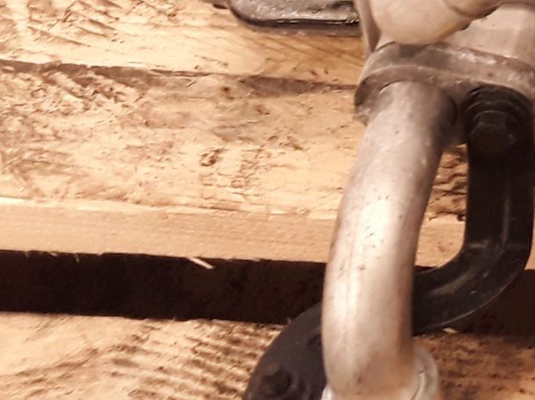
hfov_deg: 18.8
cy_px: -119
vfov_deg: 15.2
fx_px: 1437
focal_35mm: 93
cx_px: 782
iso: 100
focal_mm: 2.91
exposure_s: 1/20
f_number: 1.9
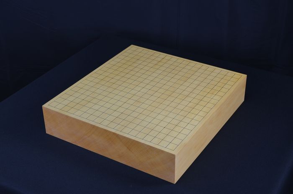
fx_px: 487
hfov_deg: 33.5
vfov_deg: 22.5
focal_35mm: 60
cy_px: 97
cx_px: 146
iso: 400
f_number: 8
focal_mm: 40
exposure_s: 1/30
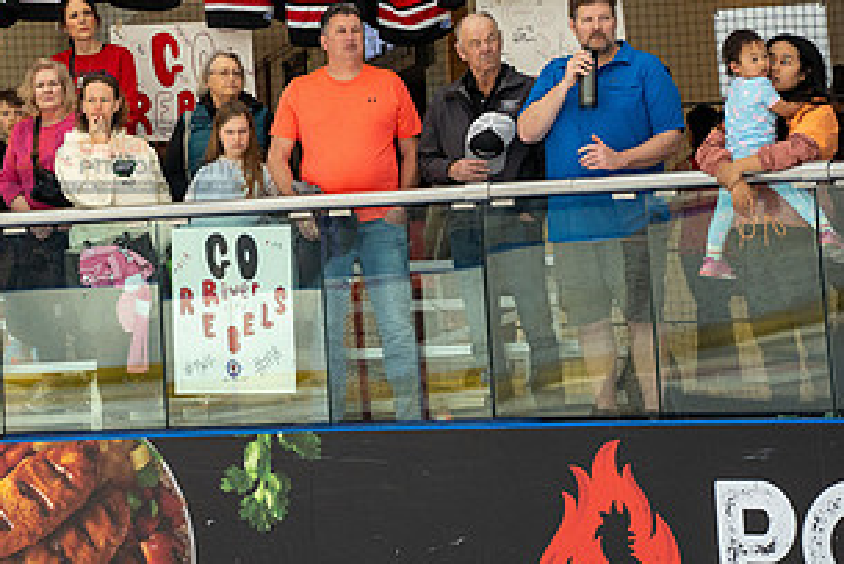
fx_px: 4412
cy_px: 151
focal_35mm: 188
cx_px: 127
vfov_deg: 7.3
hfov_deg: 10.9
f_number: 4
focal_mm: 99
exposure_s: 1/1600
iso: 1250
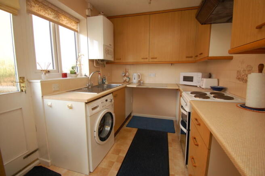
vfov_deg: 77.2
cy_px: 88
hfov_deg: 100.4
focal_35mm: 15
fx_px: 110
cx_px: 132
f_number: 4.5
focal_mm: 10
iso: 400
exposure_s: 1/60
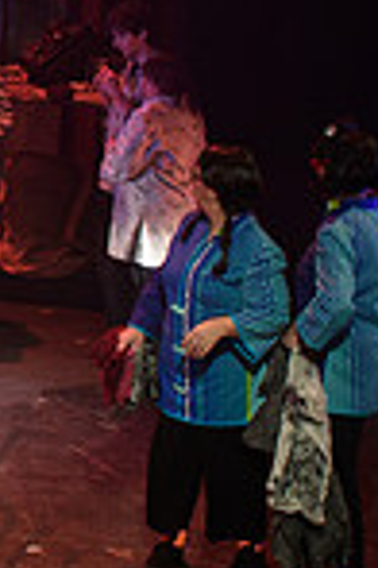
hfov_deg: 9.0
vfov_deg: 14.4
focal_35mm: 142
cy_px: 108
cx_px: -424
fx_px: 2236
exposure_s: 1/60
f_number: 5.6
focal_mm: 27
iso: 1250
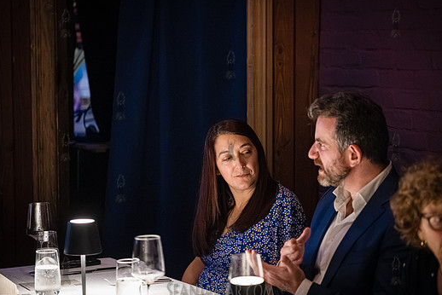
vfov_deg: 12.0
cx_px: 230
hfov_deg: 17.9
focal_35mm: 114
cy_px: 146
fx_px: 1400
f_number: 2.8
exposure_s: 1/160
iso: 12800
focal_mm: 100
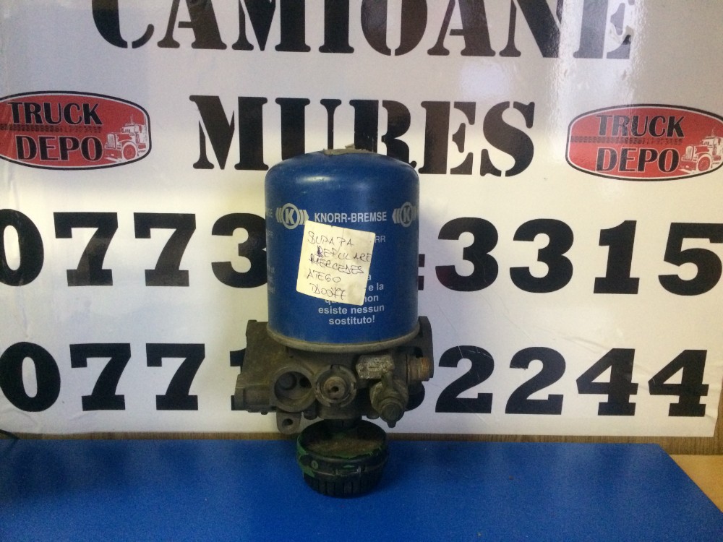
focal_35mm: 29
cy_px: 271
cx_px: 362
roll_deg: -2.3
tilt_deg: -13.7
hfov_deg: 61.7
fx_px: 606
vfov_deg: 48.2
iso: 320
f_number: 2.2
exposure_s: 1/25
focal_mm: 4.15
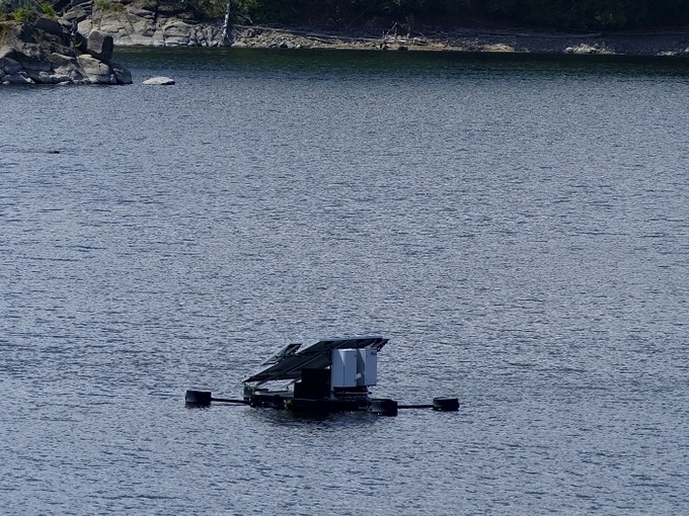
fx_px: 9255
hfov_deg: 4.2
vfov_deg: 3.2
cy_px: -76
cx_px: -284
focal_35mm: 465
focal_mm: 200
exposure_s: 1/280
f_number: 8
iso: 100
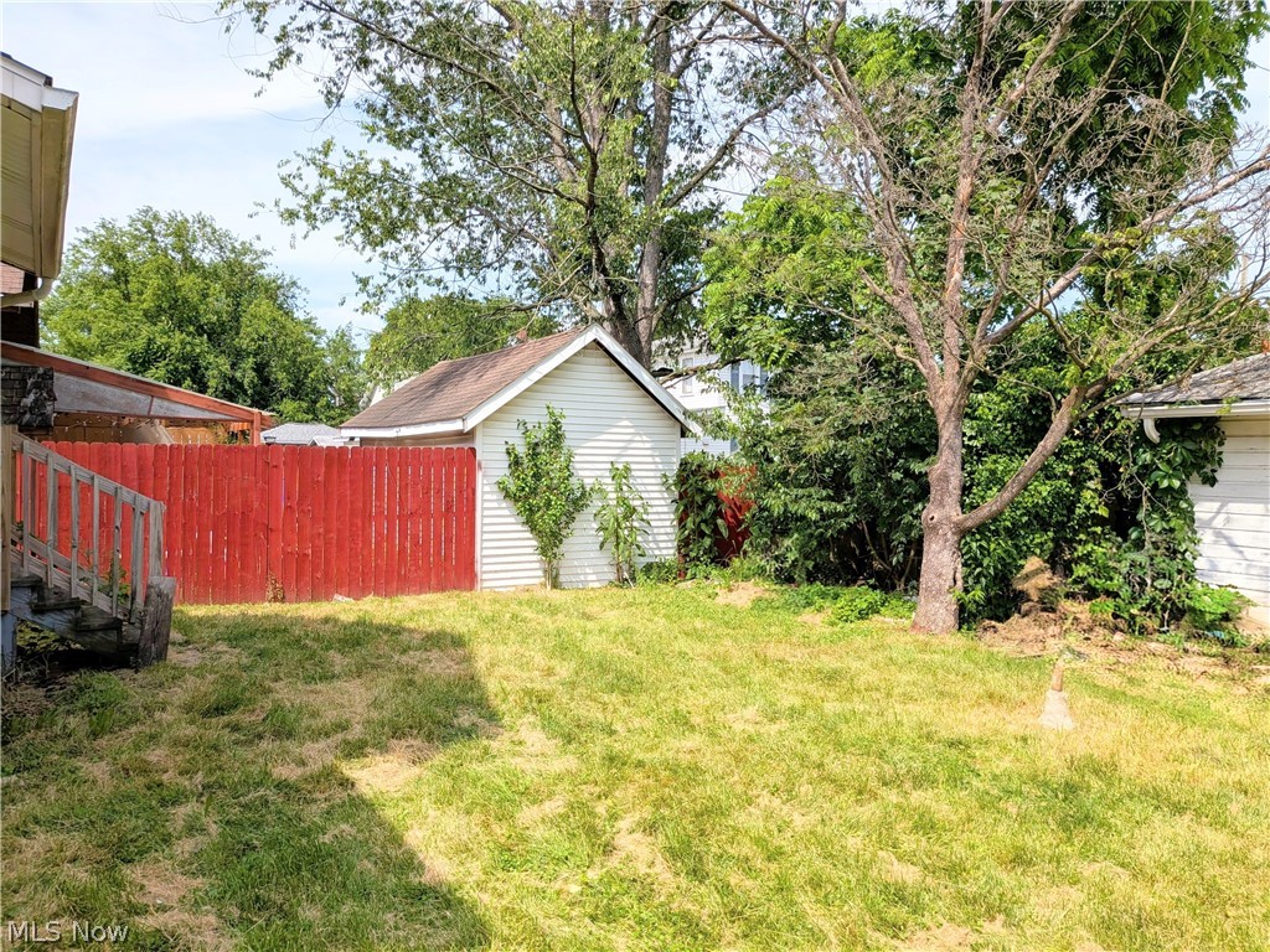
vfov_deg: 56.8
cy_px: 476
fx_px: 881
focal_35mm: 24
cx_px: 635
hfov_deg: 71.6
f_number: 1.7
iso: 33
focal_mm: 4.53
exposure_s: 1/2262
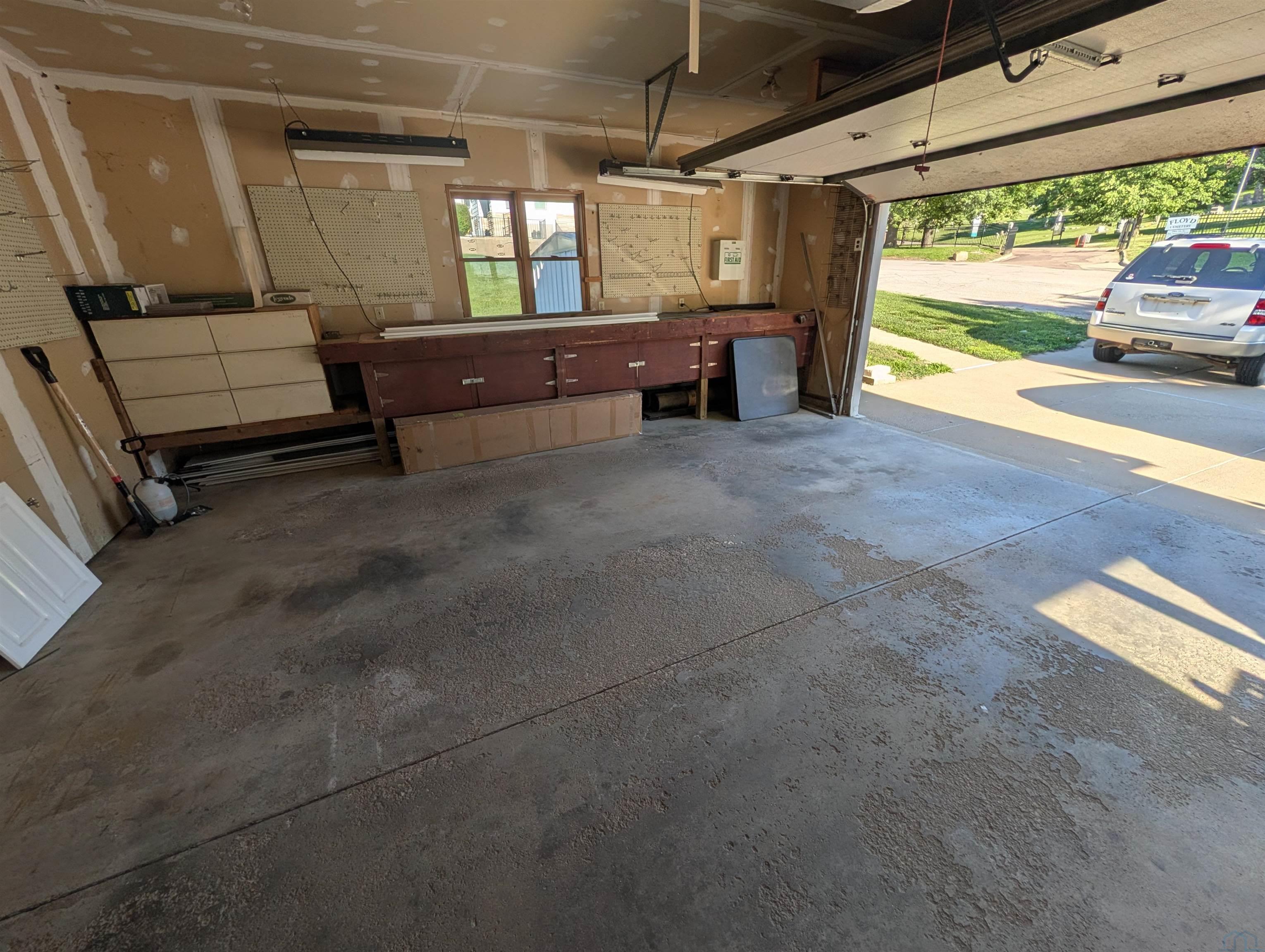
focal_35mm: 12
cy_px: 476
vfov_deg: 94.6
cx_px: 632
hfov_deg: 110.5
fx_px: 439
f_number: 1.7
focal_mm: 2.02
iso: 45
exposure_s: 1/723
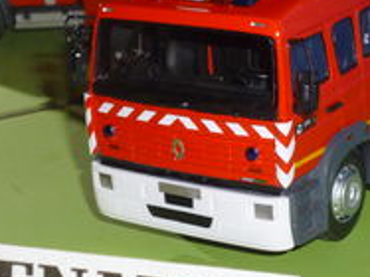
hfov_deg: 16.4
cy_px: 93
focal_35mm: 120
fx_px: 1282
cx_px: 239
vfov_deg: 12.3
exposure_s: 1/60
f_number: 4.4
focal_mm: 10
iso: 250
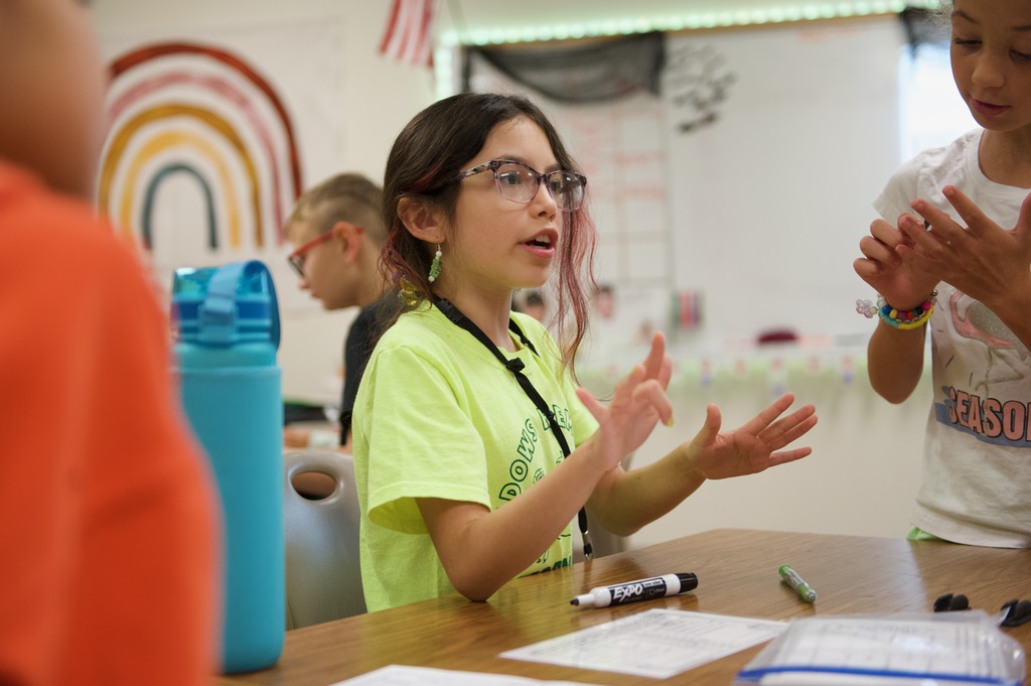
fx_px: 1488
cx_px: 516
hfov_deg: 38.2
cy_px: 343
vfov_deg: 25.9
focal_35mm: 52
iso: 1600
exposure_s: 1/200
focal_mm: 52
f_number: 2.8
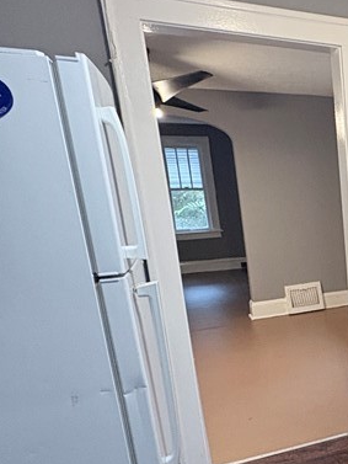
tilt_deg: -14.0
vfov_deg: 48.3
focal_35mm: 38
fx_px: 509
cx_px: 464
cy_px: 299
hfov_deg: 29.5
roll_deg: +1.2
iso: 400
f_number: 2.2
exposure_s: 1/60
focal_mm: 2.22
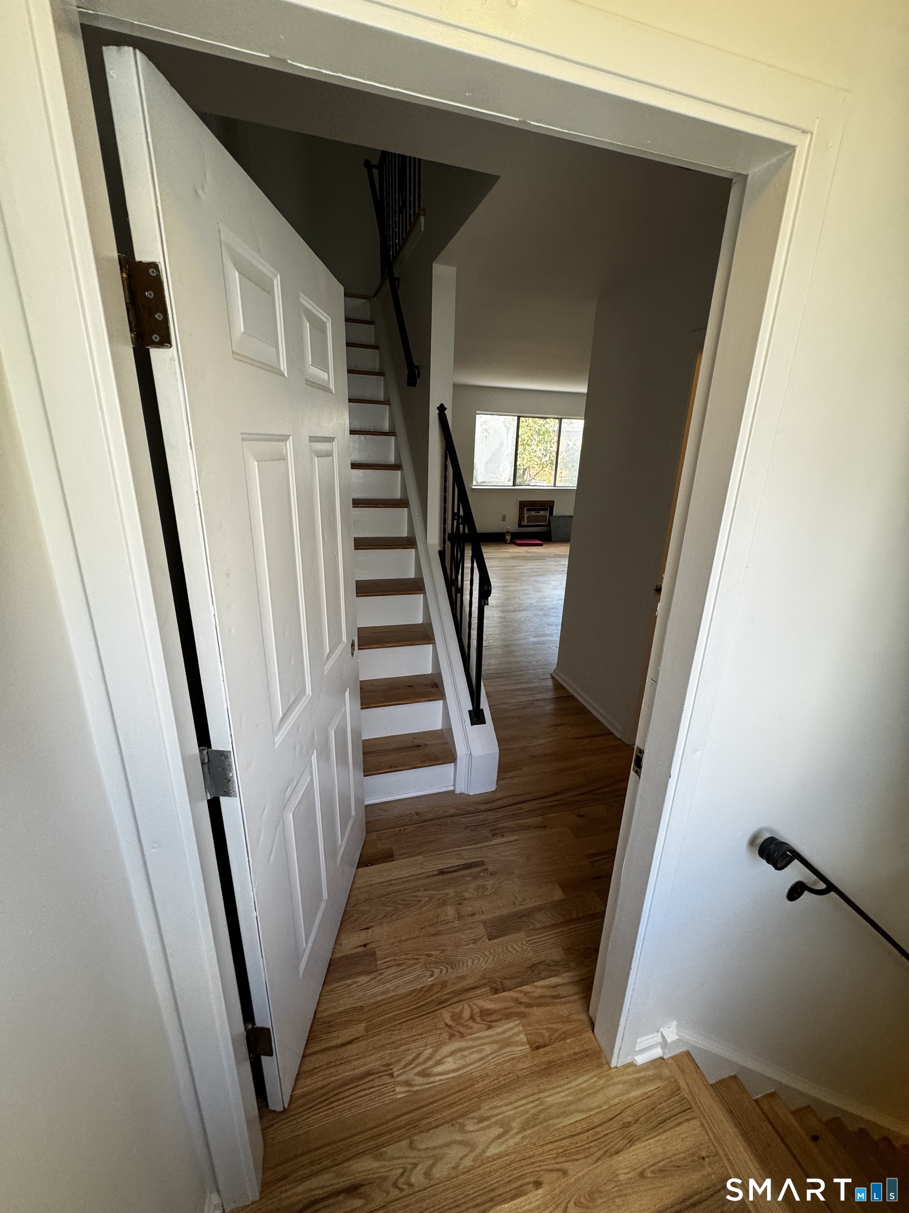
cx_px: 454
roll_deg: -1.3
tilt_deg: -18.2
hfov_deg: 85.7
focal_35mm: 14
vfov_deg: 102.1
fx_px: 490
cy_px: 606
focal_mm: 2.22
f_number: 2.2
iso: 200
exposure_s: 1/120
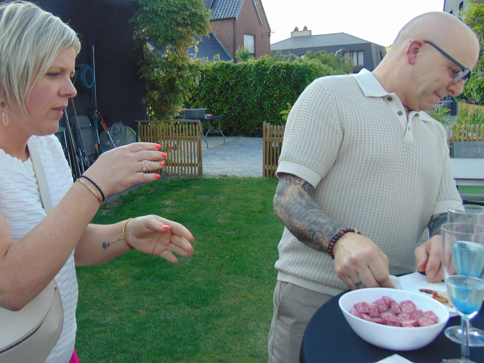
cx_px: 163
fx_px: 517
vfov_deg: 38.5
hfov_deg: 49.3
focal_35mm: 37
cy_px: 148
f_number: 3
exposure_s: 1/320
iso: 80
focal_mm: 4.5
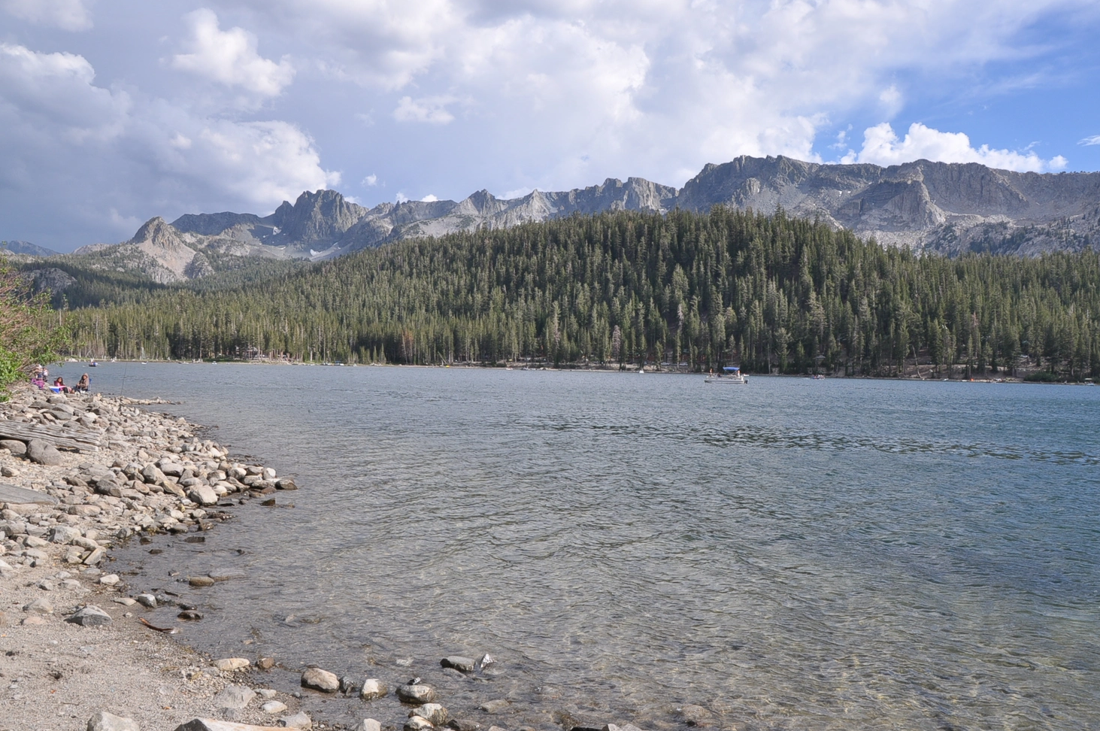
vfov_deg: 43.5
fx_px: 916
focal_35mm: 30
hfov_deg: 61.9
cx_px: 580
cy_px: 393
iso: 200
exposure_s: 1/250
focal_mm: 18
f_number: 13
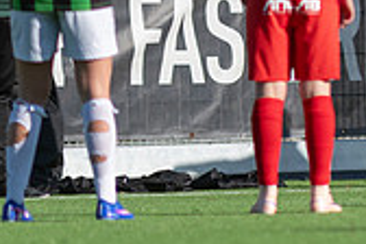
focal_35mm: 1633
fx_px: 16601
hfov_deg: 1.3
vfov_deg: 0.8
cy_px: 14
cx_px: 608
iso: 100
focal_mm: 300
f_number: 3.2
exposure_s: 1/2000
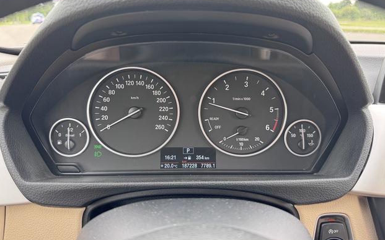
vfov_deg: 47.5
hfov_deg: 70.4
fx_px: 273
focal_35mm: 26
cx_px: 191
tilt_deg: -18.0
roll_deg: +0.4
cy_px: 109
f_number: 1.78
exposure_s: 1/121
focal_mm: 6.76
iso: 160
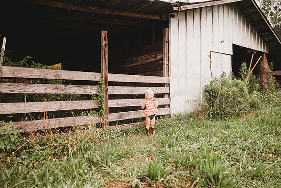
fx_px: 187
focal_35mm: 24
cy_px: 94
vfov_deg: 53.2
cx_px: 140
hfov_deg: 73.7
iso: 100
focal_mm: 24
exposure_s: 1/1000
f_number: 2.2
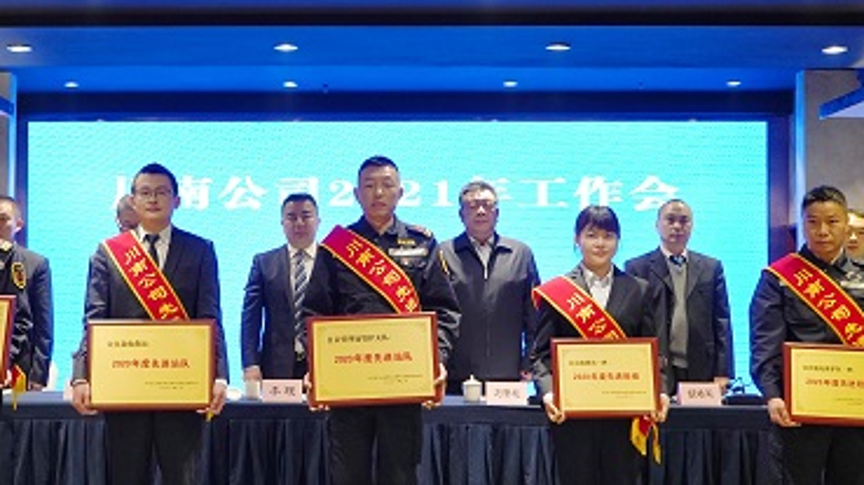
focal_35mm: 54
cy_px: 262
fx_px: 1236
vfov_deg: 22.2
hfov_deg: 38.2
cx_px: 311
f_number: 4
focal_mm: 33
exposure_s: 1/100
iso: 1600
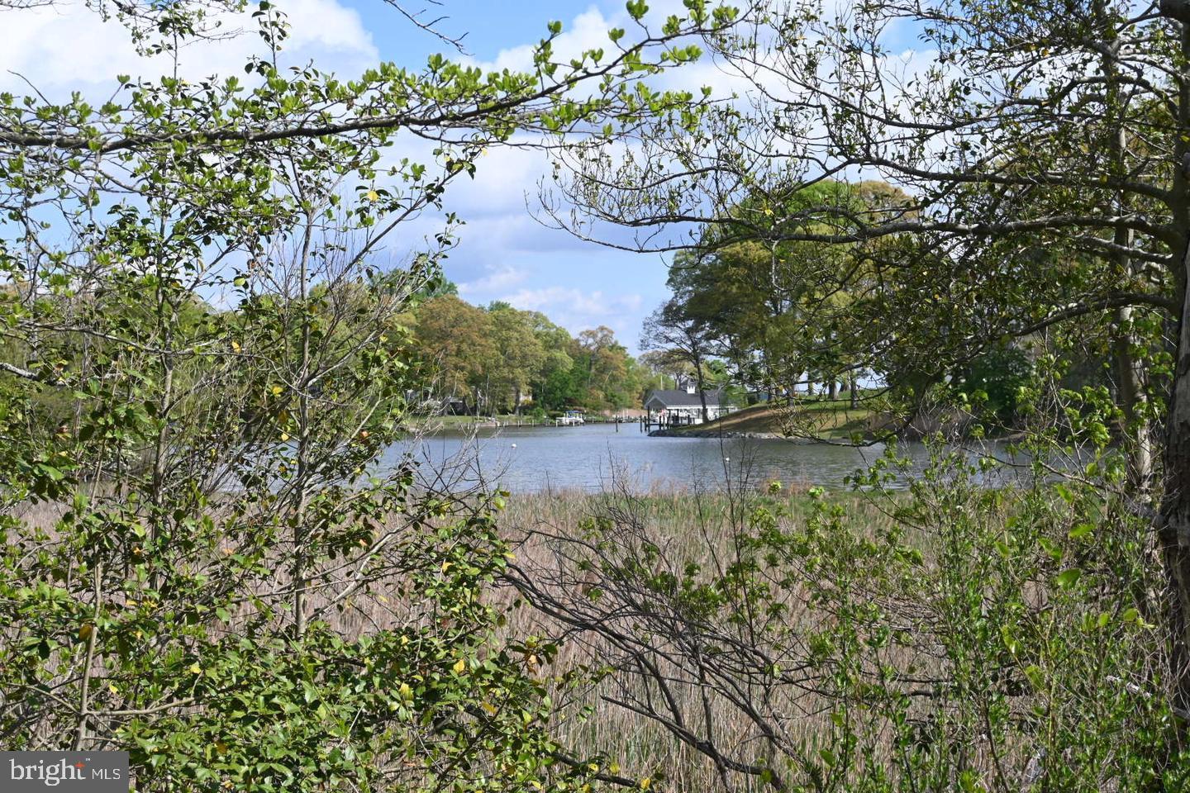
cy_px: 396
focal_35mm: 56
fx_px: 1834
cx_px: 595
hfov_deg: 35.9
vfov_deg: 24.4
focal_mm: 37
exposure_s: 1/400
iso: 100
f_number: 7.1
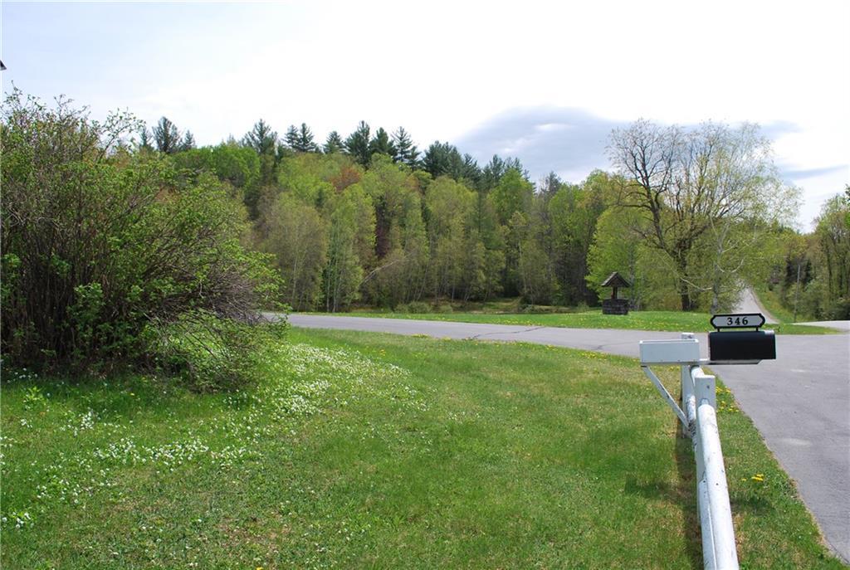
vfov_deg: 48.1
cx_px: 425
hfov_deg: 67.3
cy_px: 285
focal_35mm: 27
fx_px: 639
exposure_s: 1/250
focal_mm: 18
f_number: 8
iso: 100
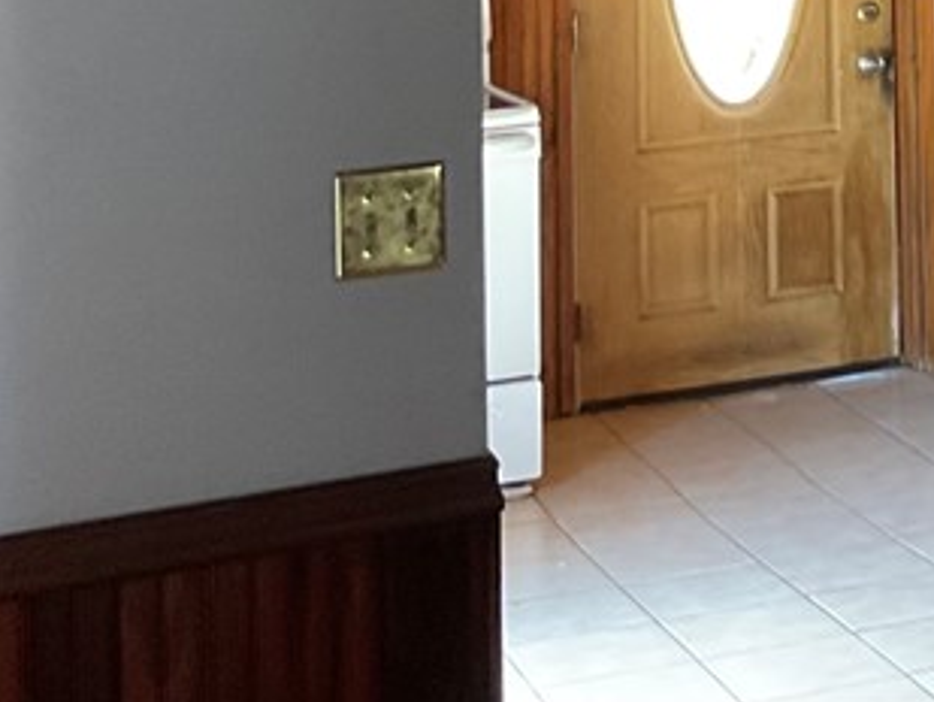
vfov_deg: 14.1
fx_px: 2591
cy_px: -451
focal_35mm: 96
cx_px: 1303
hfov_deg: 18.6
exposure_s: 1/40
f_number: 1.8
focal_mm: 3
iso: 250
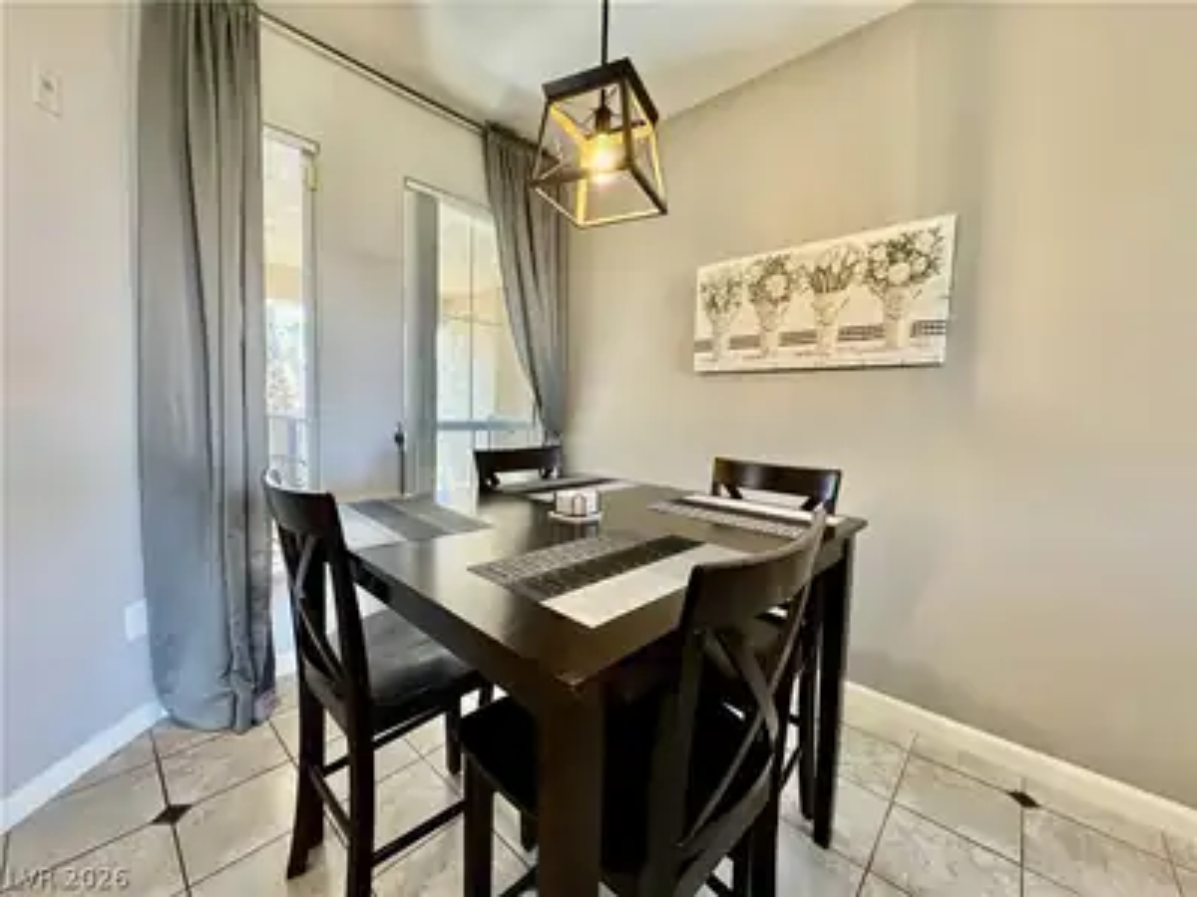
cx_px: 598
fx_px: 484
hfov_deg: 102.1
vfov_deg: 85.7
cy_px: 448
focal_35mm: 14
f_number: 2.2
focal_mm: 2.22
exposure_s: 1/60
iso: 200
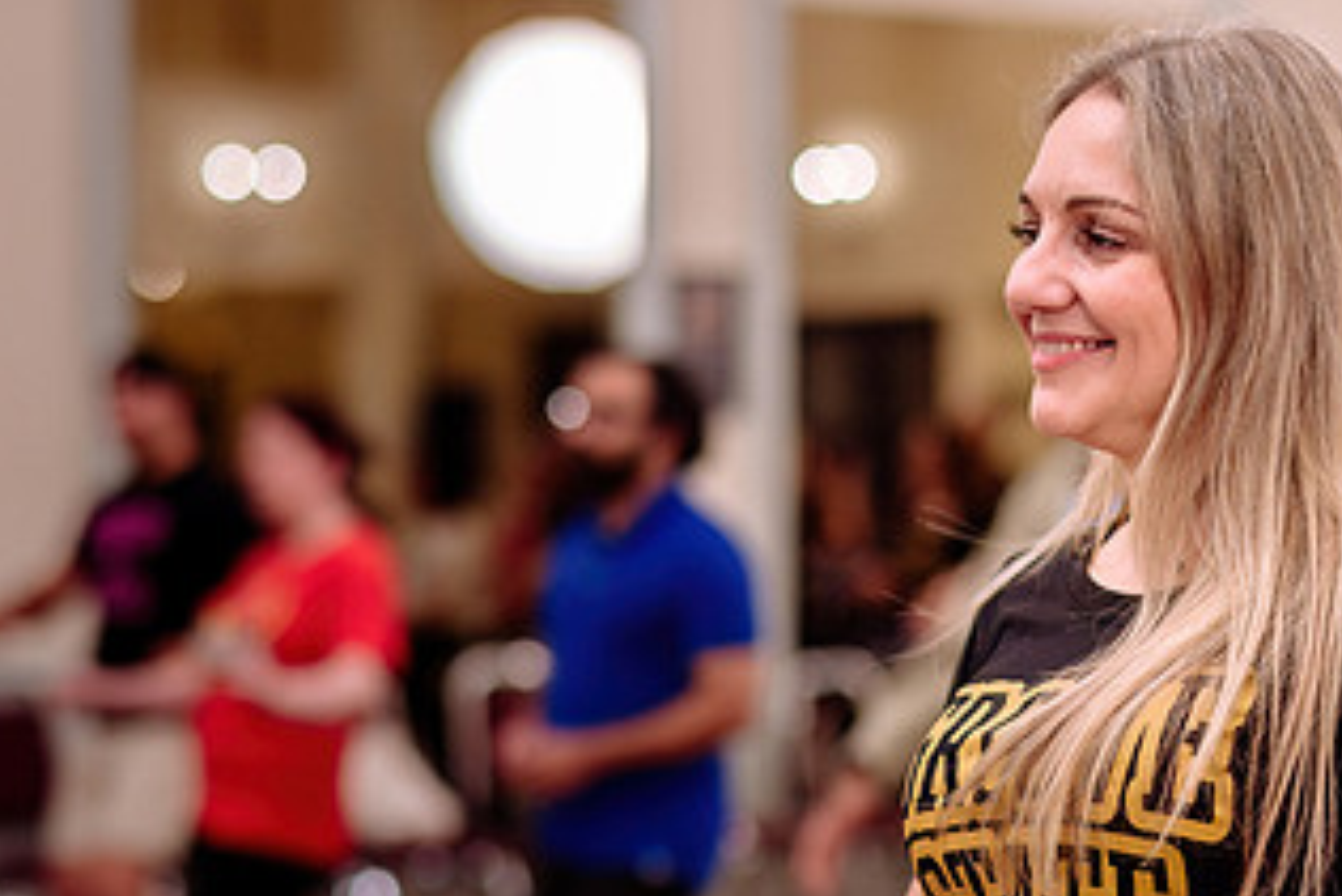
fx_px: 4512
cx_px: 765
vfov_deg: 11.3
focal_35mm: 121
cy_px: 704
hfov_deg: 16.9
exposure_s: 1/250
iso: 800
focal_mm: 58
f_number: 1.8
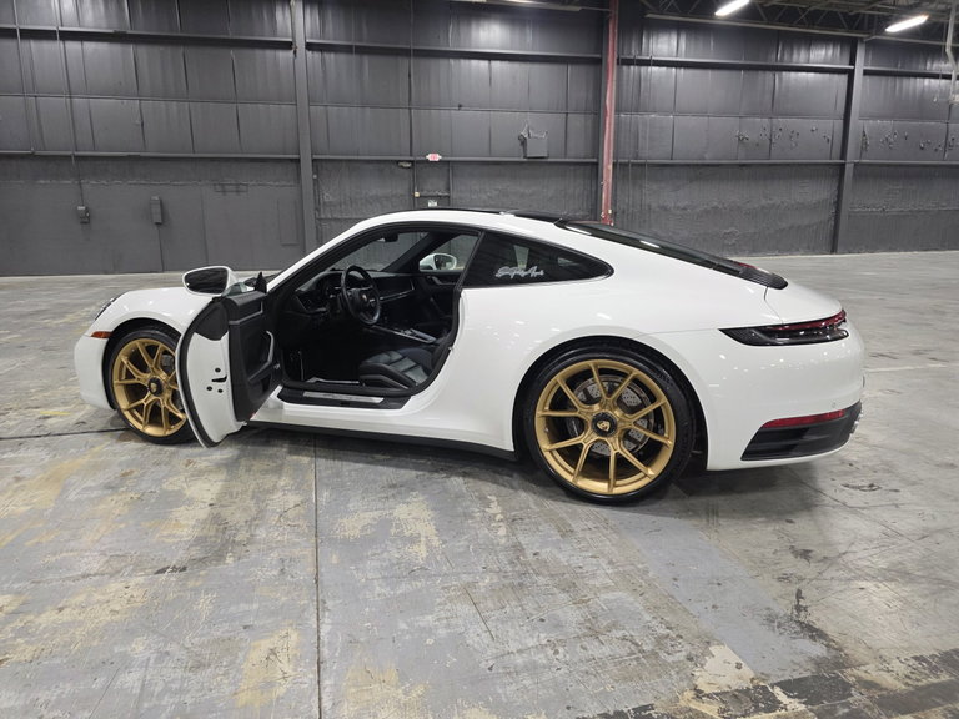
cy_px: 360
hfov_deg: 73.9
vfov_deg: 58.9
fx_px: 637
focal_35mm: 23
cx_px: 480
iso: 250
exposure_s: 1/120
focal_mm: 6.3
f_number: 1.7
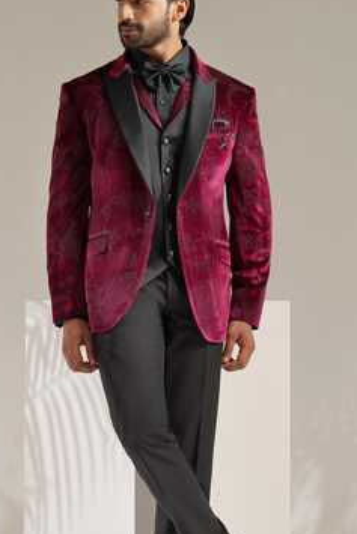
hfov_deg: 13.8
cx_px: 172
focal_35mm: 99
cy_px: 312
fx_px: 1473
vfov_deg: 20.6
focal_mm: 67.1
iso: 250
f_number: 4.5
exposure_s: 1/125
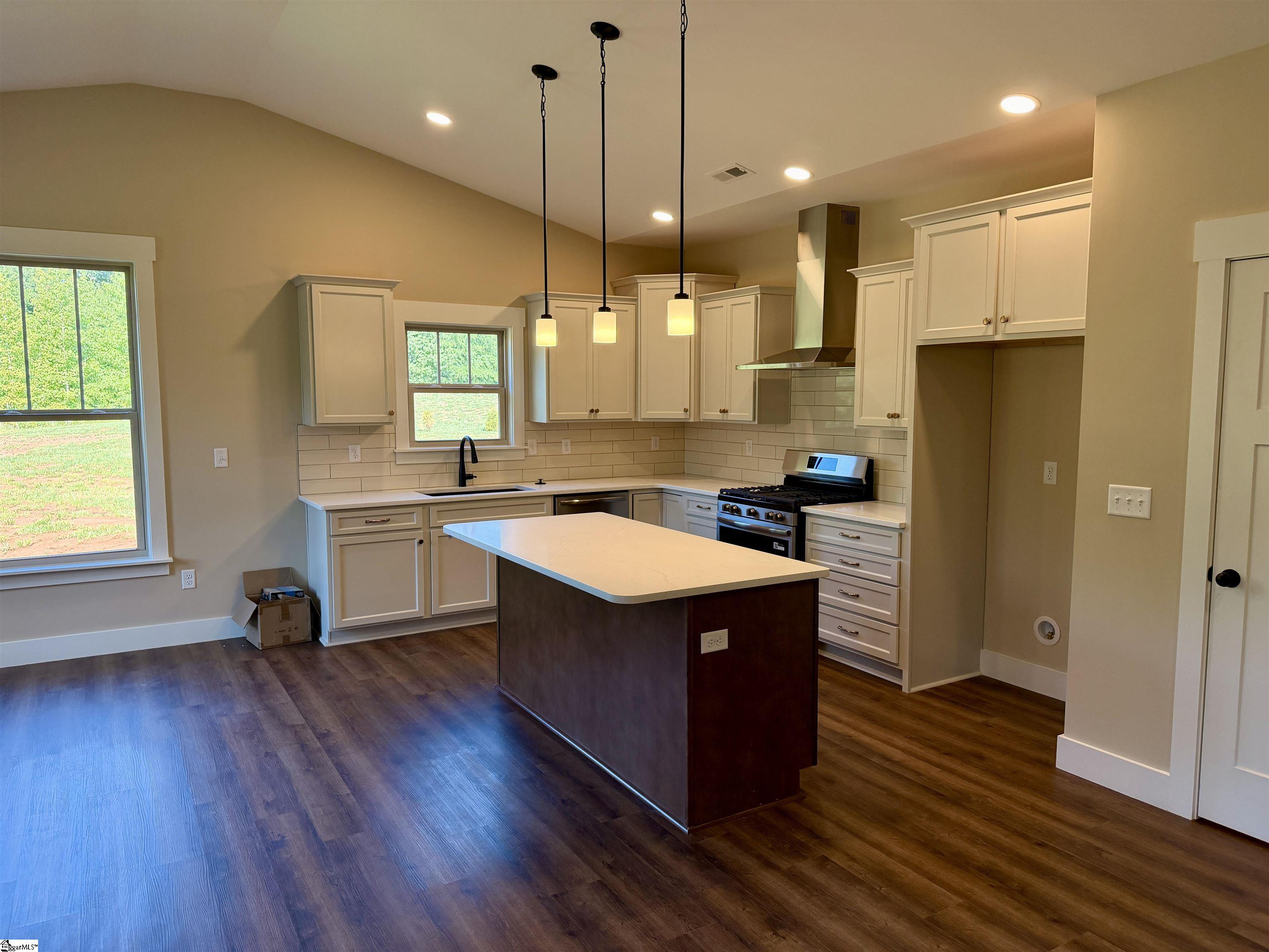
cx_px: 634
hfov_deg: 71.6
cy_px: 476
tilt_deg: -5.1
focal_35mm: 24
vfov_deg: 56.8
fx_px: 880
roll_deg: +0.5
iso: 200
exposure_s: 1/202
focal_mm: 6.76
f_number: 1.78
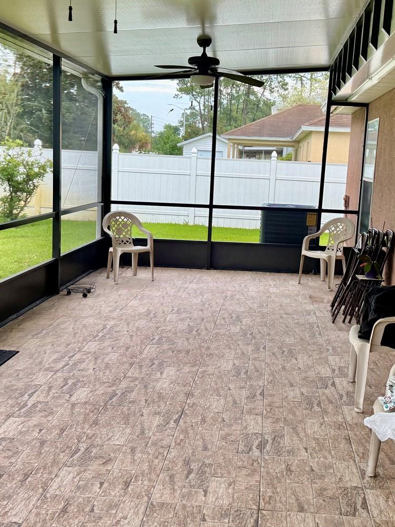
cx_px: 226
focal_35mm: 39
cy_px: 233
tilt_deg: -7.5
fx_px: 594
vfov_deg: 47.8
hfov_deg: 36.7
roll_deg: -2.7
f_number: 1.78
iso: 160
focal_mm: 6.76
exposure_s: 1/120
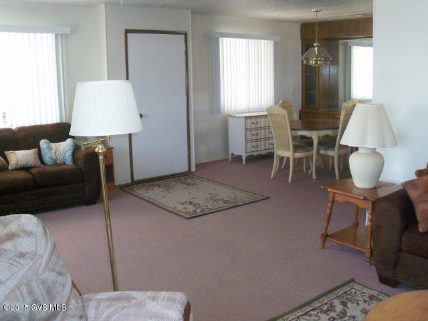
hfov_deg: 52.6
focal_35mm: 35
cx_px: 214
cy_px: 160
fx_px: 433
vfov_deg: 40.7
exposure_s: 1/60
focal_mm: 6.3
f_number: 3
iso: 250
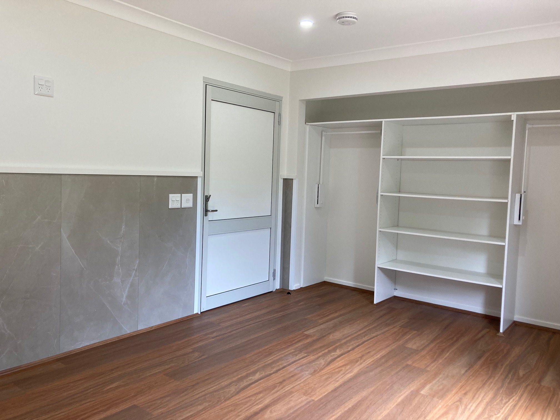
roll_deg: -2.7
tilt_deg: -3.6
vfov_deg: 49.7
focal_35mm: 28
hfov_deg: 63.4
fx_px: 453
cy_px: 210
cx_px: 280
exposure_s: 1/120
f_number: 1.8
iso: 64
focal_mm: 3.99
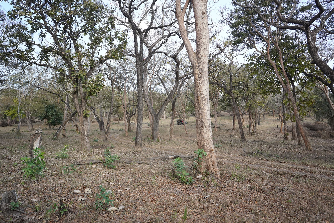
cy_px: 112
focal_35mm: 24
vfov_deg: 53.1
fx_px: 223
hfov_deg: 73.7
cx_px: 167
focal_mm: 24
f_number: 4
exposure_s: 1/1250
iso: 1000
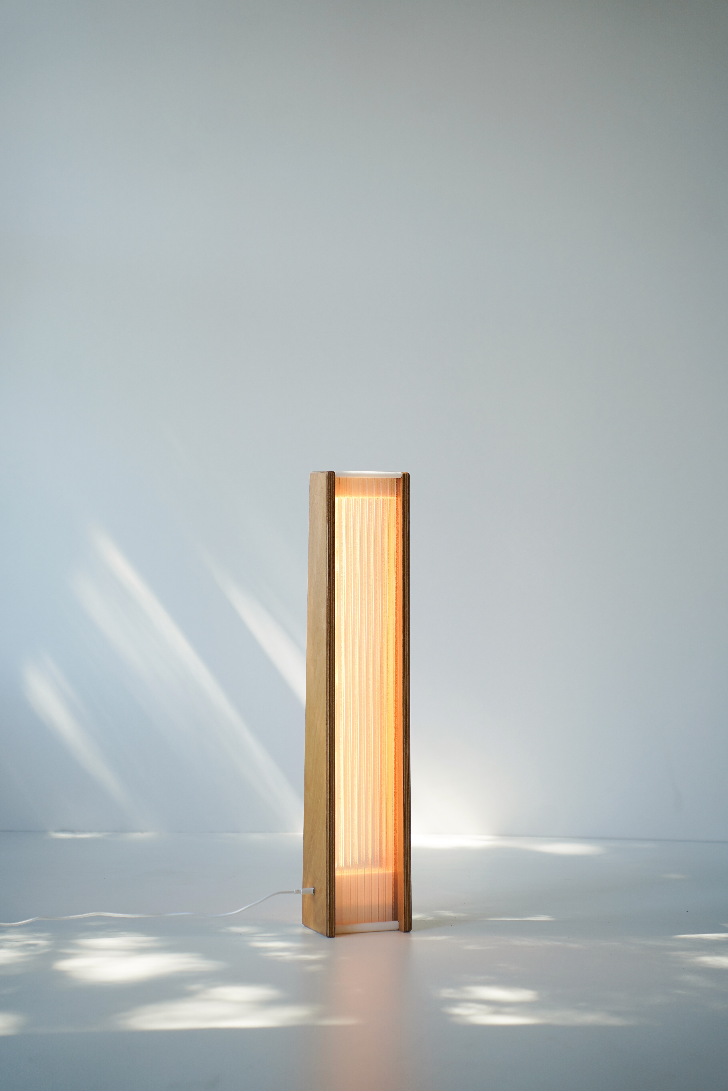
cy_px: 546
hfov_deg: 18.2
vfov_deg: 27.0
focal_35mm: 75
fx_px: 2275
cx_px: 364
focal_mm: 75
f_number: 2.8
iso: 100
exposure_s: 1/125
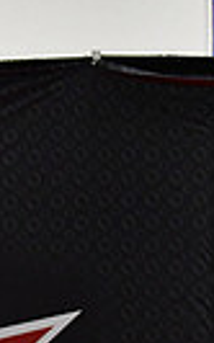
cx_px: -472
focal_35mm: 519
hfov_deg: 2.5
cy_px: 463
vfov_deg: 4.0
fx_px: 4848
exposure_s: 1/800
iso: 4000
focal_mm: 78
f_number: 2.8
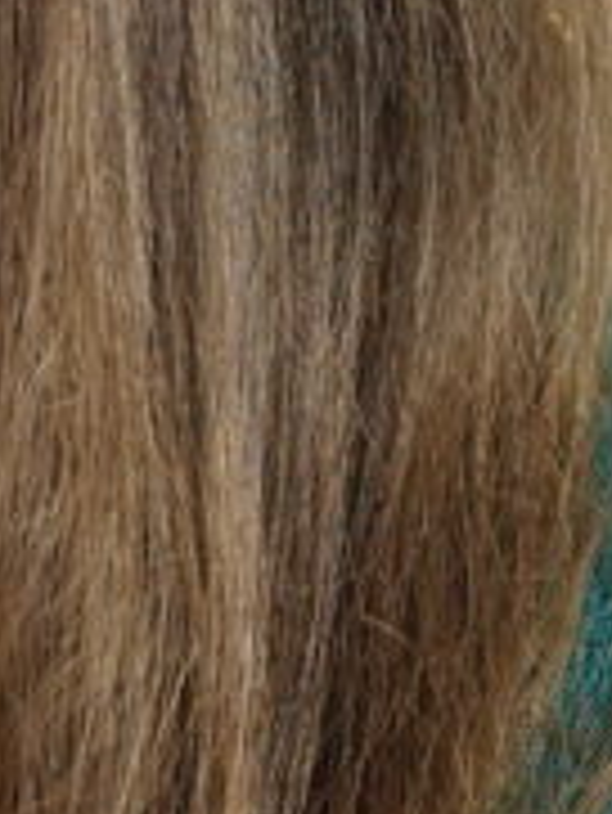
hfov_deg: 2.0
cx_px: 261
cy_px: -542
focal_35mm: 733
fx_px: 17259
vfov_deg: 2.7
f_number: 3.5
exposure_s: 1/200
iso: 500
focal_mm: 135
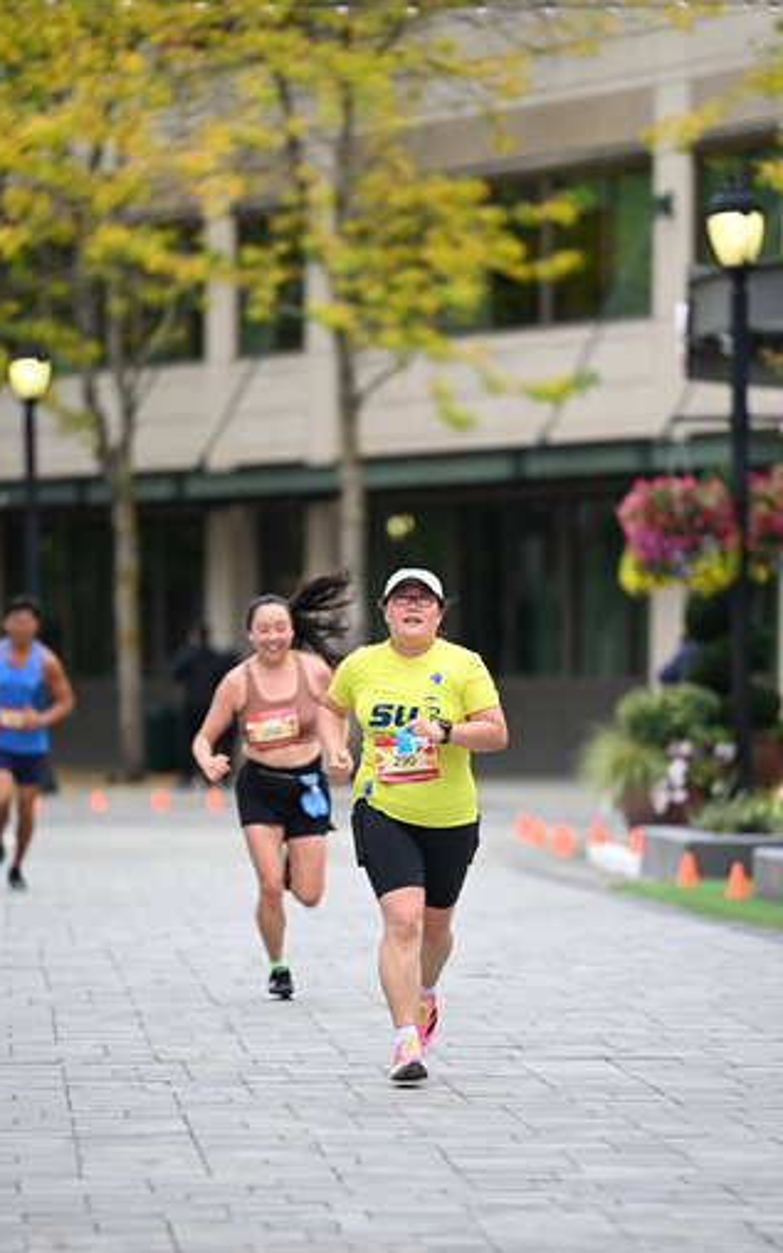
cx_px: 406
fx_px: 7543
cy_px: 677
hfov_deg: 5.9
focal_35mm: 221
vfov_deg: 9.5
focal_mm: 200
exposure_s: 1/1600
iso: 640
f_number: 2.8
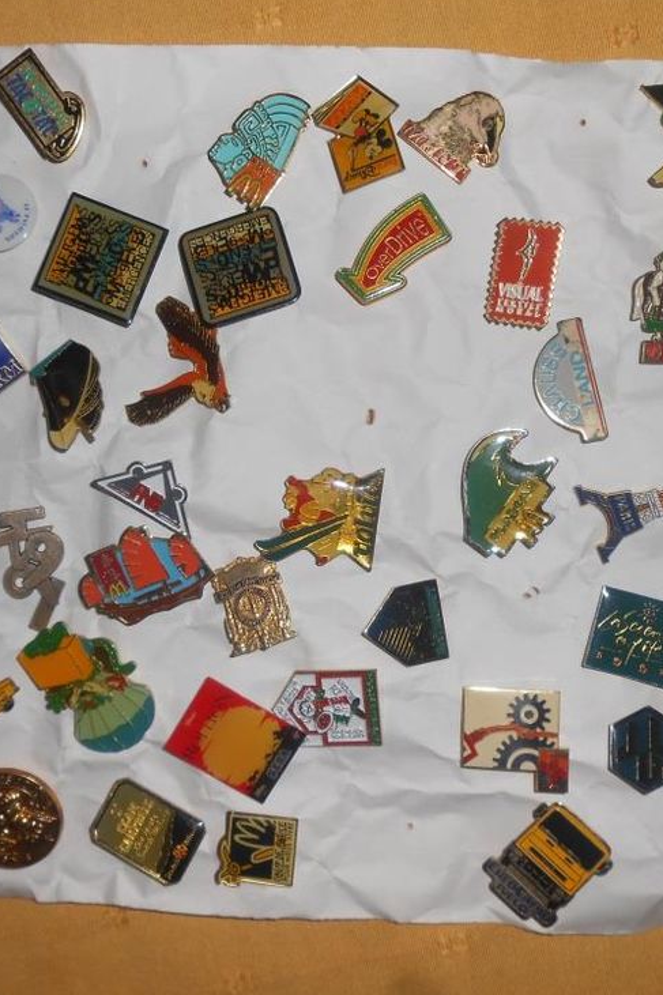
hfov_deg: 35.8
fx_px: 1023
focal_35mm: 37
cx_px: 259
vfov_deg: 51.9
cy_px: 493
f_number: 11.5
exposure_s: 1/25
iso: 80
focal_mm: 4.6
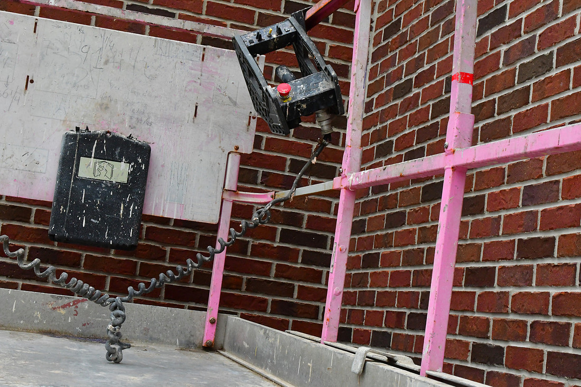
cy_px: 194
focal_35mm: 63
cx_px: 290
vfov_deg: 21.6
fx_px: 1017
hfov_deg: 31.9
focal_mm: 42
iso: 2500
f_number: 16
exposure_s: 1/60
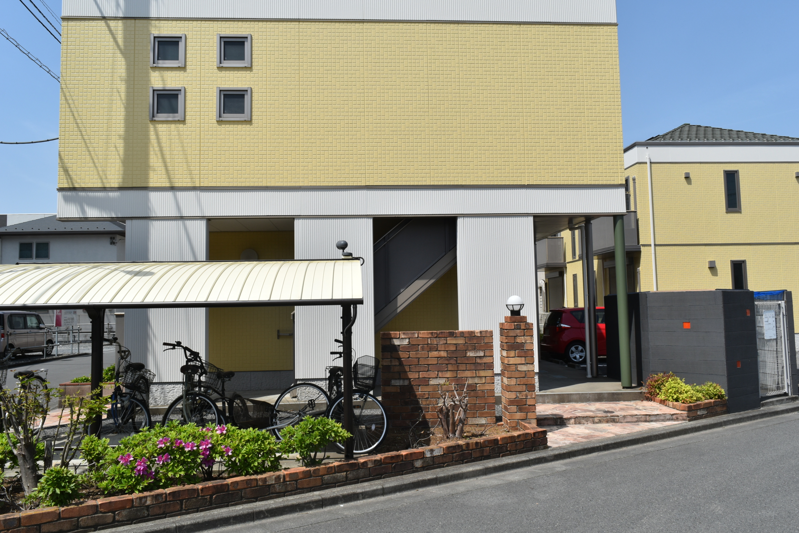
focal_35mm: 27
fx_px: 599
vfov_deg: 47.9
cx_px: 400
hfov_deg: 67.4
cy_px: 266
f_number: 10
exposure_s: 1/400
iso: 200
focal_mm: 18
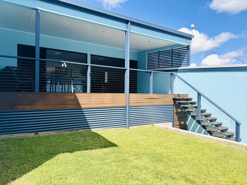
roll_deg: -0.3
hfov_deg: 71.6
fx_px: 171
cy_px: 92
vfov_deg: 56.8
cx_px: 124
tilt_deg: +0.5
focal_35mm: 24
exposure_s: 1/3413
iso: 80
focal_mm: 6.76
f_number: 1.78
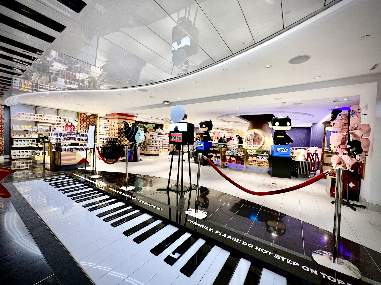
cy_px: 142
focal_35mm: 13
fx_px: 143
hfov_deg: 106.2
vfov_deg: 89.9
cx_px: 190
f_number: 1.8
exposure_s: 1/60
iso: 160
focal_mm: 1.57
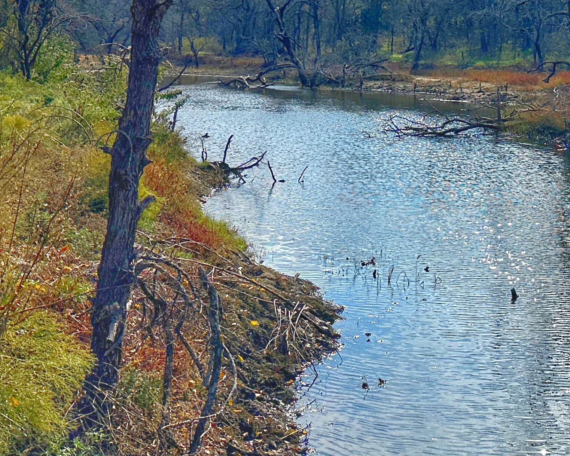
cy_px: 60
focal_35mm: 62
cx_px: 495
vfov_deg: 24.0
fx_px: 1046
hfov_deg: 29.4
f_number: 1.78
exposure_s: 1/15625
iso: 80
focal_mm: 6.86
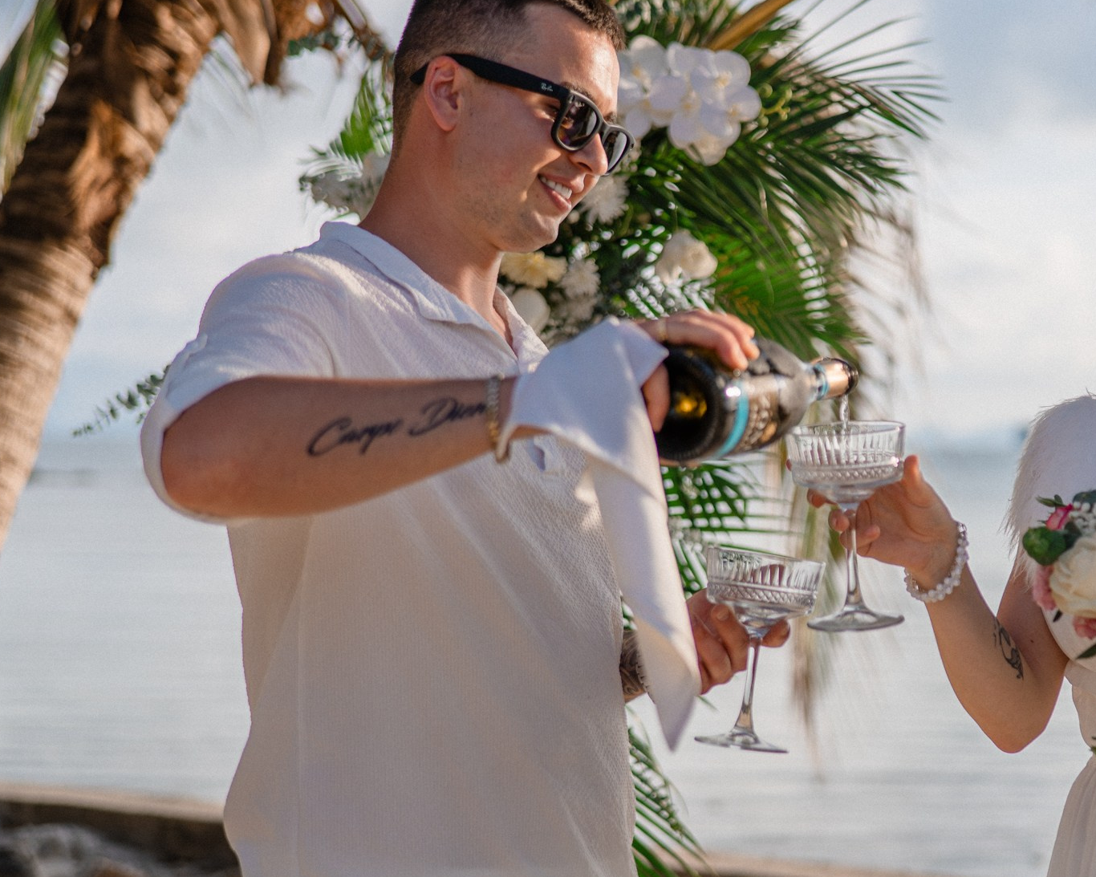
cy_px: 463
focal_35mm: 79
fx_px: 2563
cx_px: 846
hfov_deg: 23.8
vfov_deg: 19.4
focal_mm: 50
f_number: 2.2
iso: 320
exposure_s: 1/3200
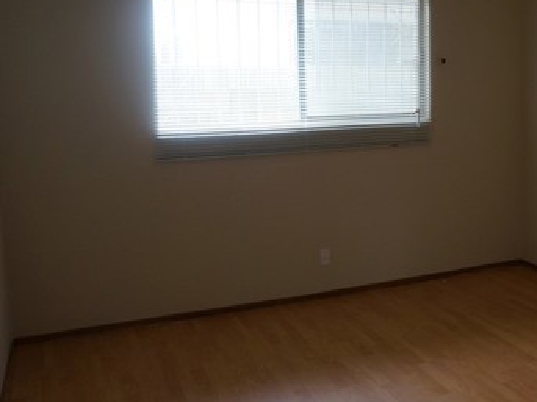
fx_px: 667
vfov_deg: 33.5
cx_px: 426
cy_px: 162
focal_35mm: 43
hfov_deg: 42.0
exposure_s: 1/60
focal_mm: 16
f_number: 4
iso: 400
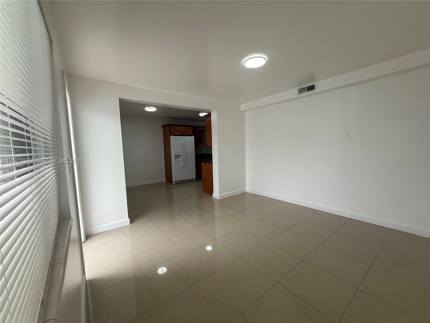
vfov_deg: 85.7
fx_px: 174
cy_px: 162
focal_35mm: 14
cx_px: 215
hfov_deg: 102.1
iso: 50
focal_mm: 2.22
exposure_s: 1/120
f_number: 2.2
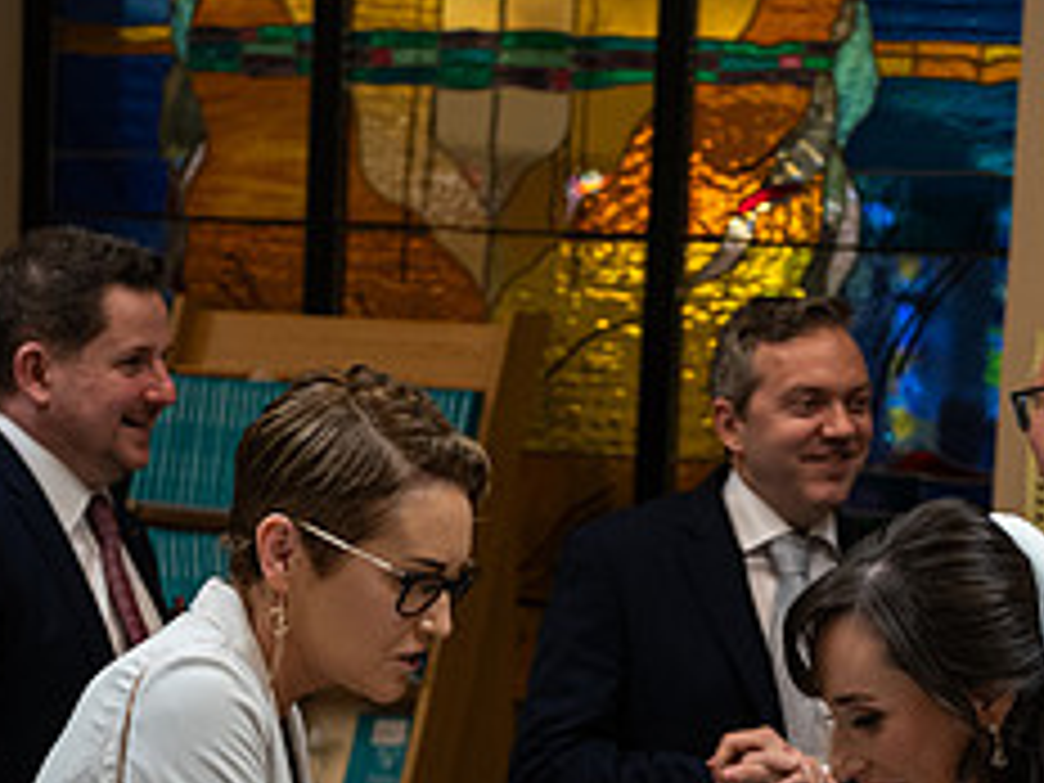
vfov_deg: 11.1
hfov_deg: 14.9
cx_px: 734
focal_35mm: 132
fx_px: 3981
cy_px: 866
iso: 800
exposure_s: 1/160
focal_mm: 55
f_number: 3.5
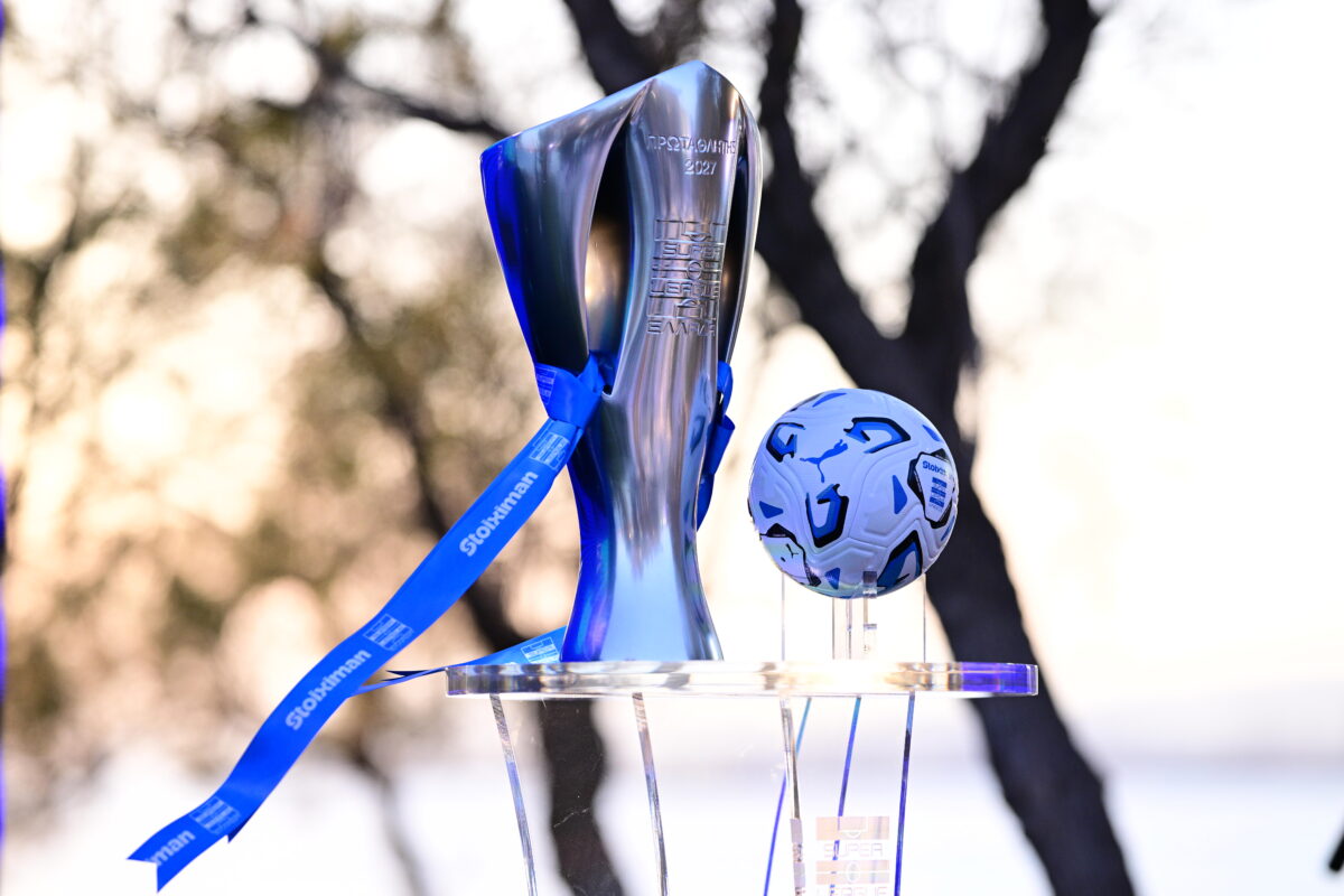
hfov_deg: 15.2
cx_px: 672
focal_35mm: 135
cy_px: 448
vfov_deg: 10.2
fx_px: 5040
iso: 1000
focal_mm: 135
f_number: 1.8
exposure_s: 1/8000
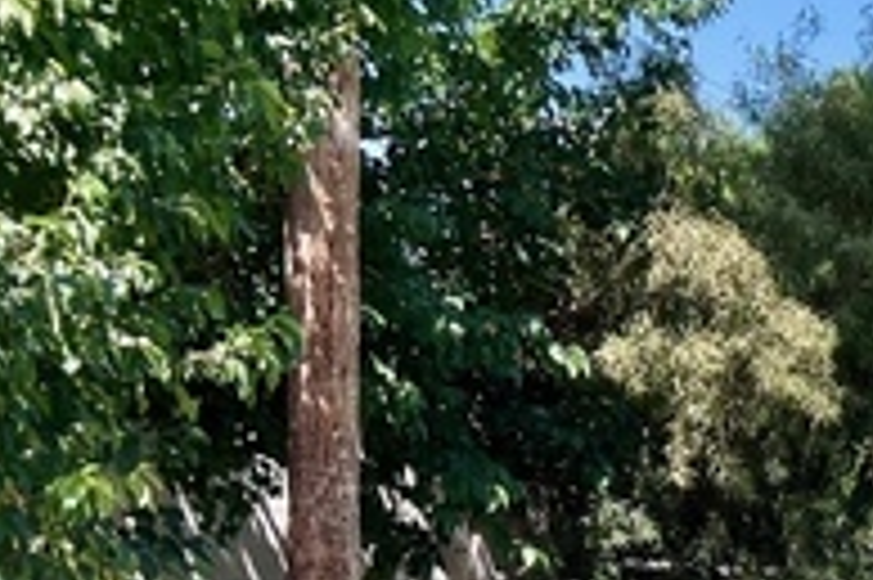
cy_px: 863
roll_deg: -1.3
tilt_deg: -8.1
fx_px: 2253
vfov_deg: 13.8
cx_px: 1388
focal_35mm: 93
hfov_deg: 18.8
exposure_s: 1/3257
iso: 50
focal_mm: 5.7
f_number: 1.5
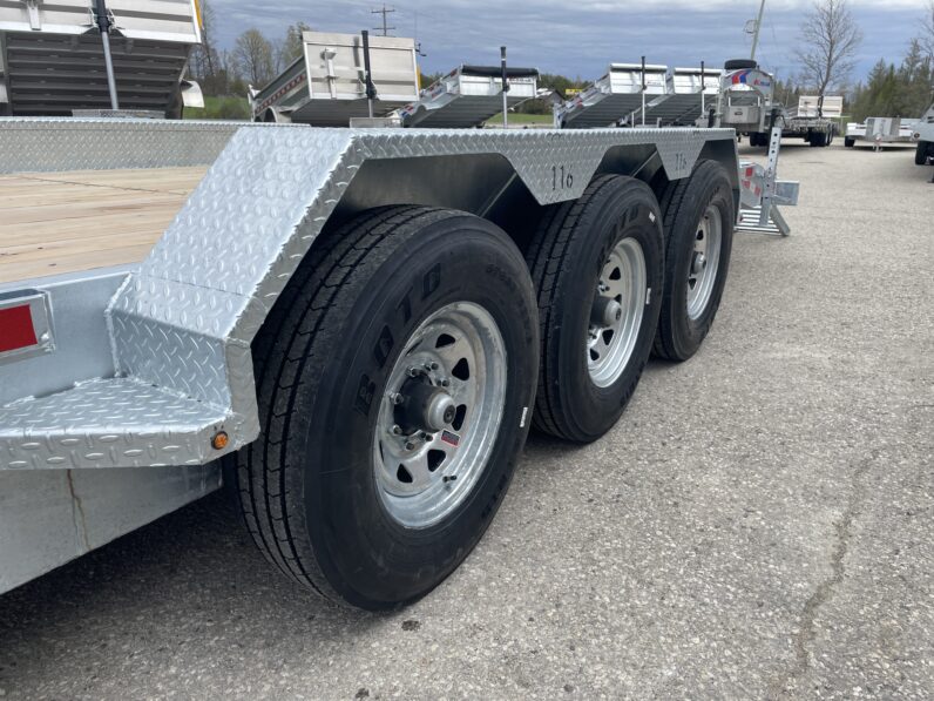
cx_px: 467
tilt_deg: -16.0
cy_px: 350
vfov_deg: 53.1
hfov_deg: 67.3
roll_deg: -1.3
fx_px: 702
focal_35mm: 26
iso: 32
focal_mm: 4.2
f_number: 1.6
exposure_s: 1/1642
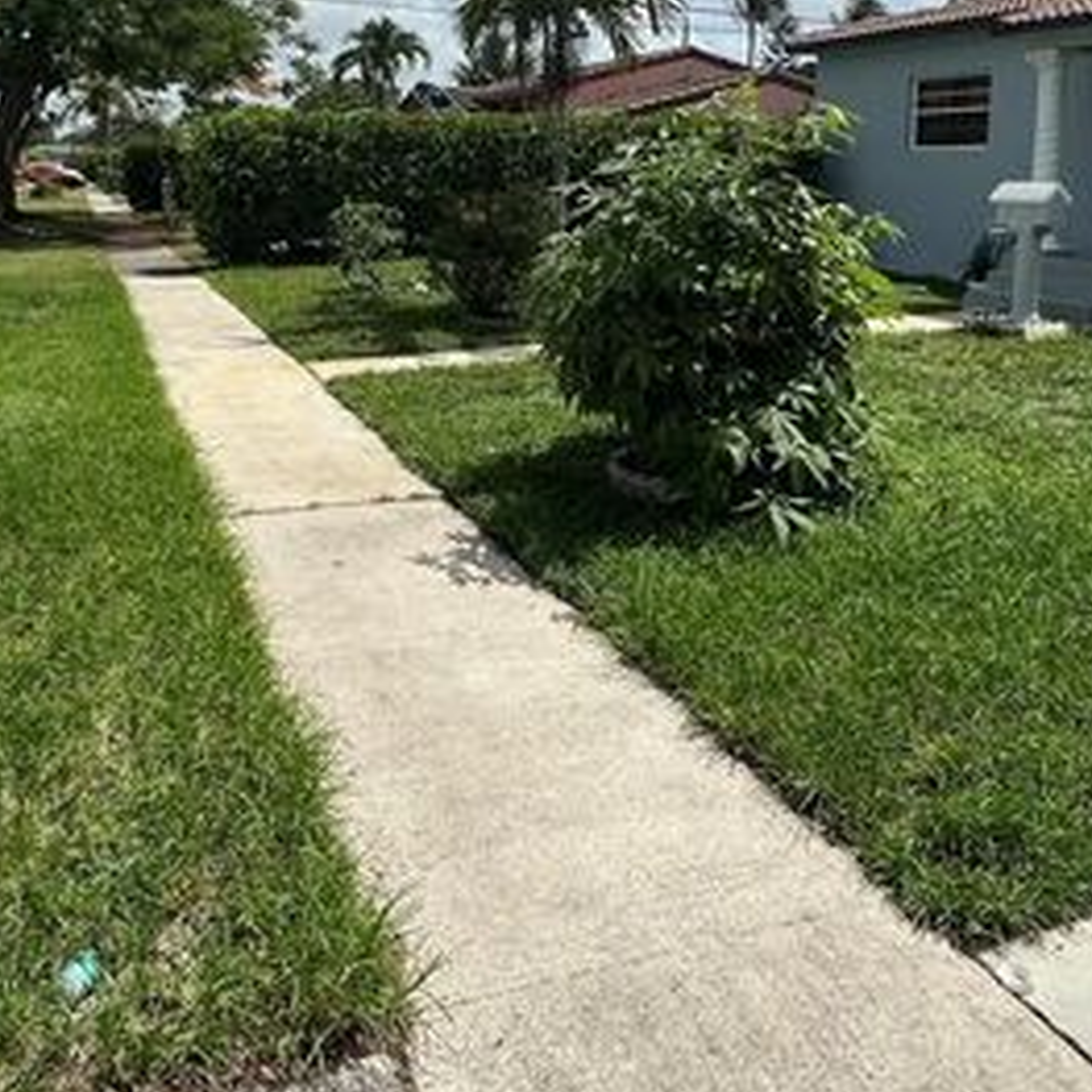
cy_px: 262
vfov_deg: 54.4
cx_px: 428
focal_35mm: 28
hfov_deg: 56.8
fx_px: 999
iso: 32
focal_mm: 1.57
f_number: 1.8
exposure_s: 1/2016
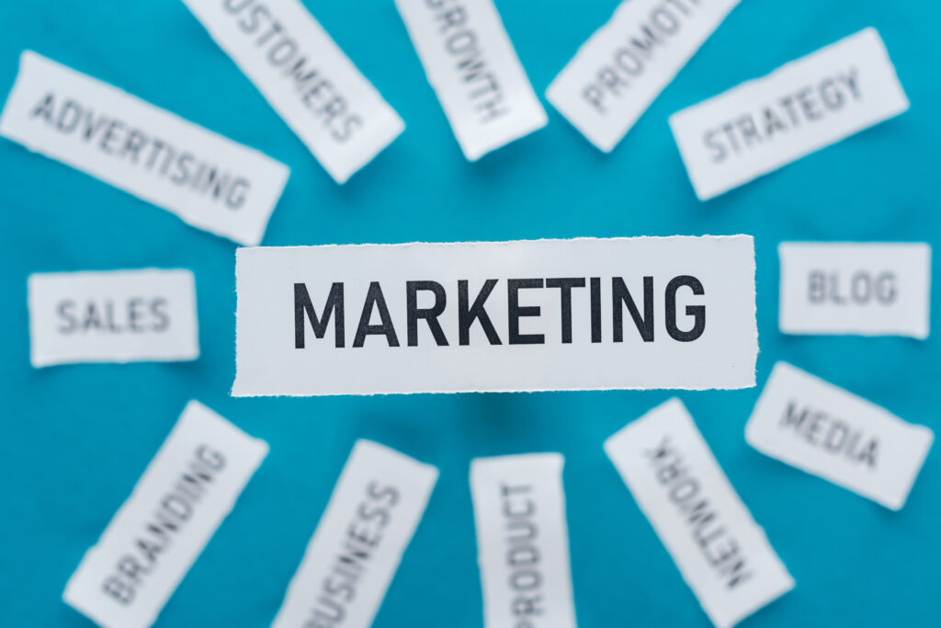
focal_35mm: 50
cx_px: 470
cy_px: 314
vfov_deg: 27.0
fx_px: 1307
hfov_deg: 39.6
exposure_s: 1/160
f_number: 4.5
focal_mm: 50
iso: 64
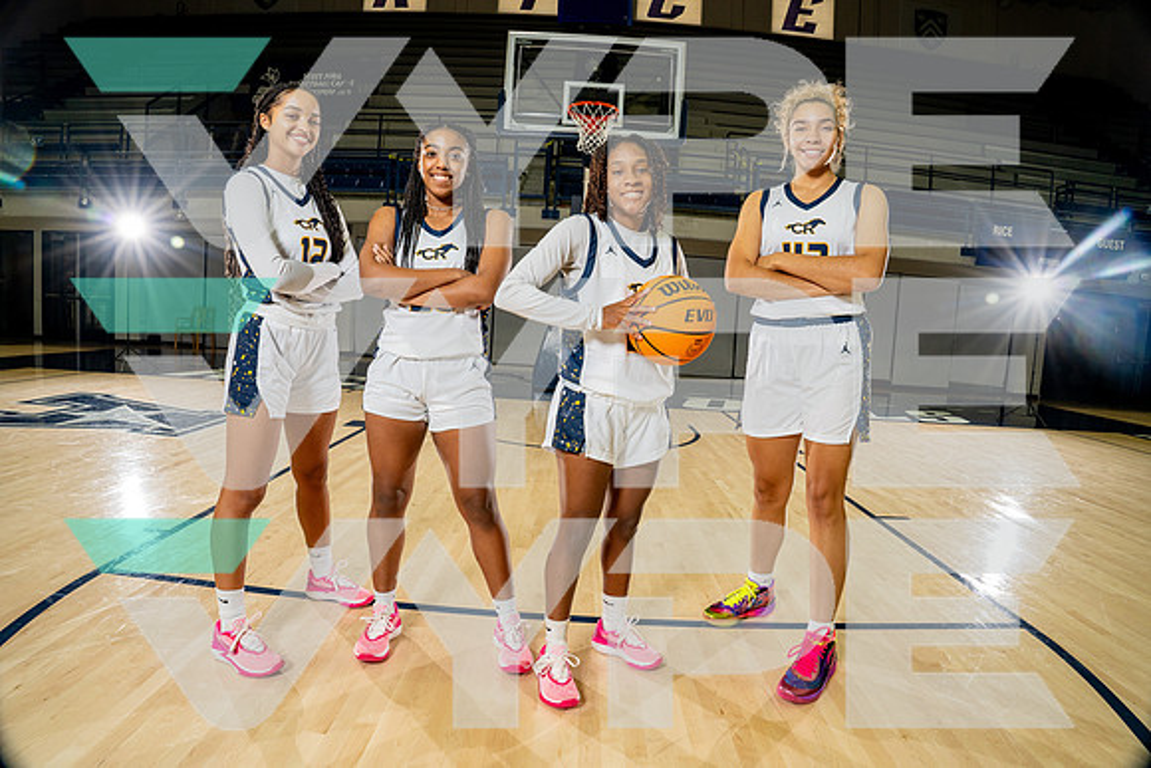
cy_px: 384
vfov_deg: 62.0
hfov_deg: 84.0
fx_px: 640
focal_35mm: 20
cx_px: 576
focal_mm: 20
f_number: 8
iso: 640
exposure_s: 1/250
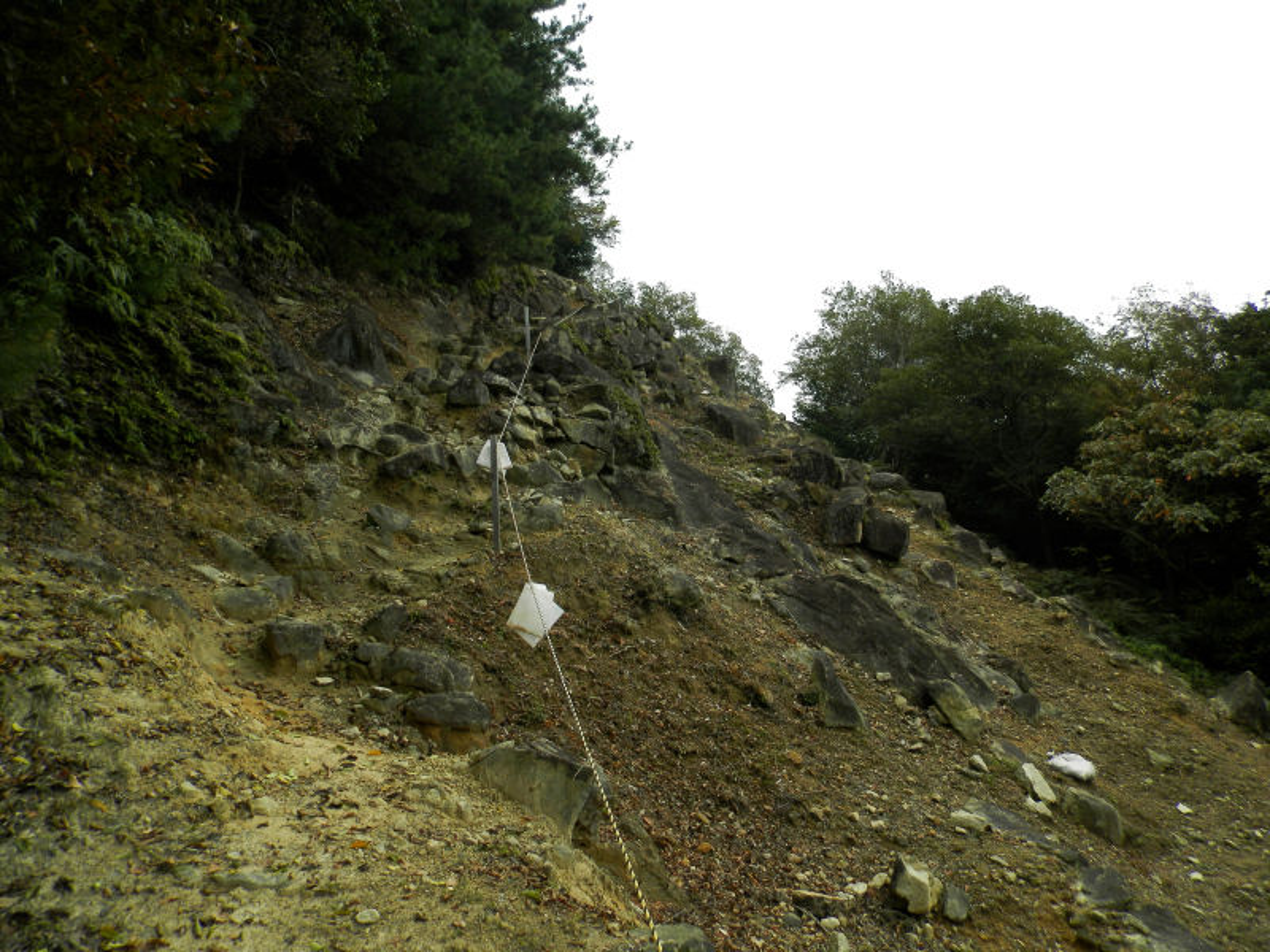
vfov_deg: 54.9
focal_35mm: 25
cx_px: 635
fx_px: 917
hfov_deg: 69.4
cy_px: 476
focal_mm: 4.5
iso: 80
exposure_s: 1/320
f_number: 3.1
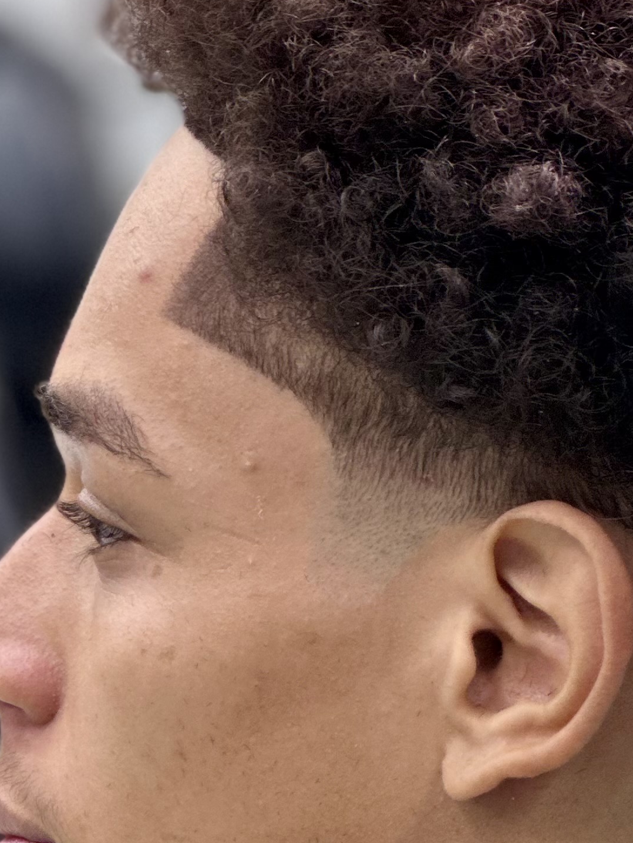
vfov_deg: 9.2
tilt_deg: -10.2
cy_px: 565
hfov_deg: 6.9
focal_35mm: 216
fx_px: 5266
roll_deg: -3.4
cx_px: 517
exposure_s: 1/40
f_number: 2.8
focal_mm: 9
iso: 160
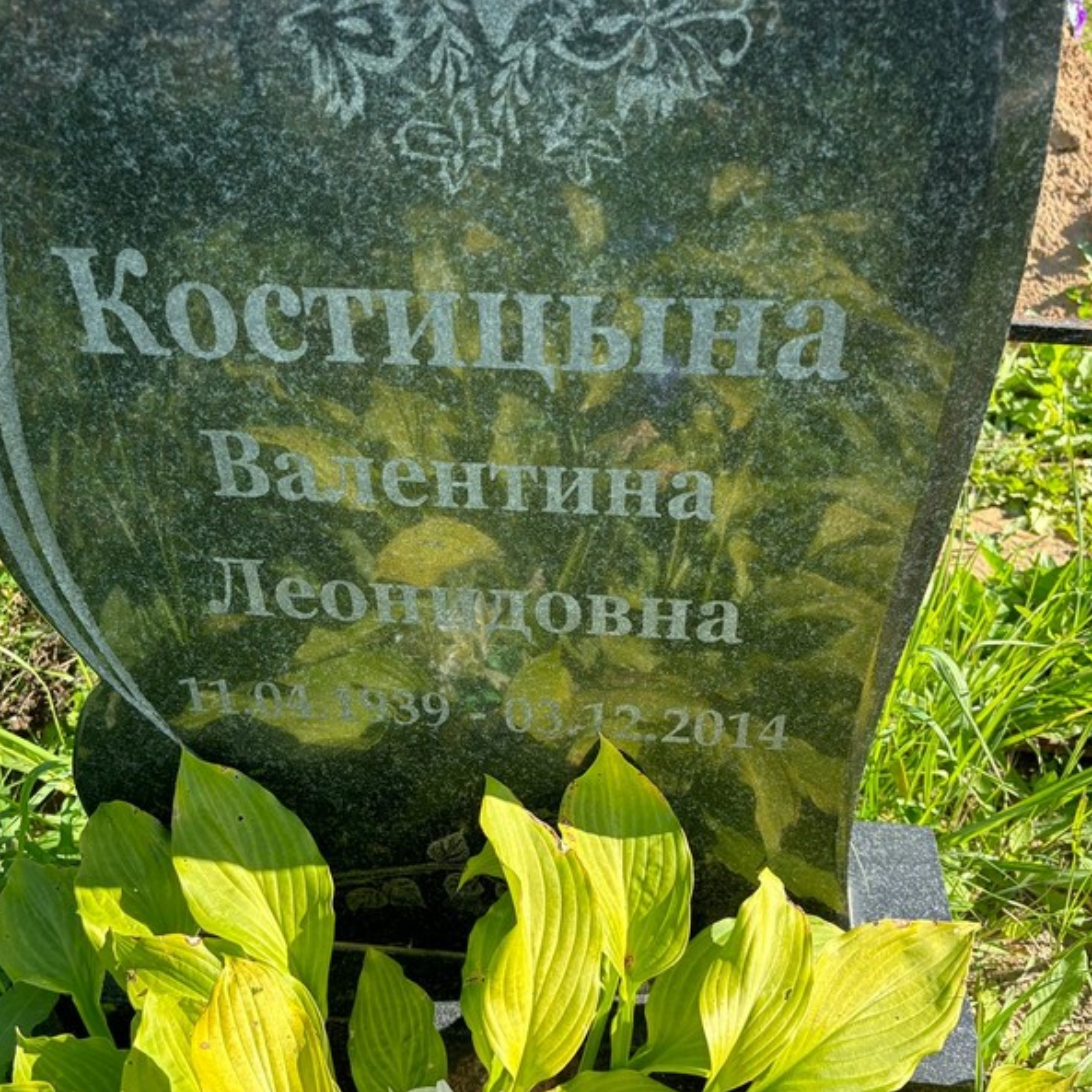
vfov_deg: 52.5
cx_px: 534
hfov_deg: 52.5
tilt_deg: -43.9
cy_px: 543
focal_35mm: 31
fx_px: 1106
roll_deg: -1.7
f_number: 1.6
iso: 50
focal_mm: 5.96
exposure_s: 1/792
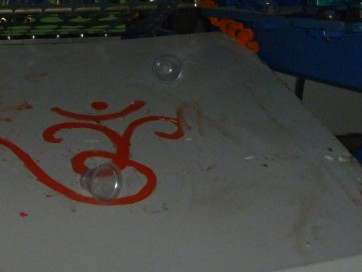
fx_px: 816
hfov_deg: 24.5
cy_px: -23
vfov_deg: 18.2
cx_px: 55
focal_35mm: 78
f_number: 3.5
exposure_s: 1/125
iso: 400
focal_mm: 6.3
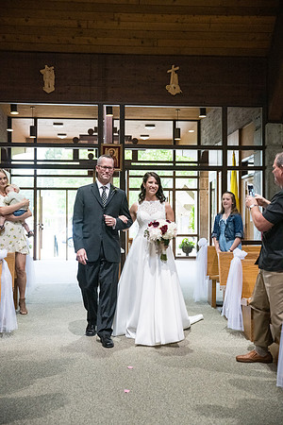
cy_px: 212
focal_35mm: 48
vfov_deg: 41.1
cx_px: 142
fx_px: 566
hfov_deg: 28.1
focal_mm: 48
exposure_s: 1/320
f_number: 4
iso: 2500
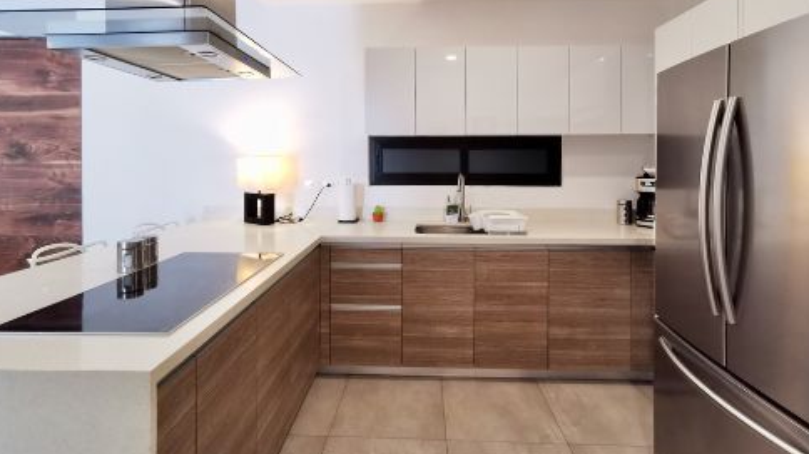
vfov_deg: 60.0
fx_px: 386
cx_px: 406
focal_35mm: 18
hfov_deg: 92.7
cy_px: 164
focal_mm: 2.35
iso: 250
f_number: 2.2
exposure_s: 1/30
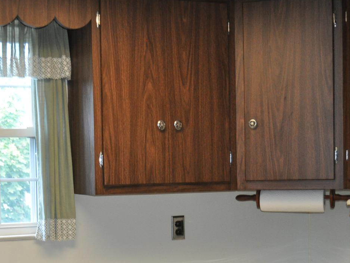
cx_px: 77
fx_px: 799
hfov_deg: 24.4
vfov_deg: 18.4
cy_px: 227
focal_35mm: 79
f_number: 4
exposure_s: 1/60
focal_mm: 25
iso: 800
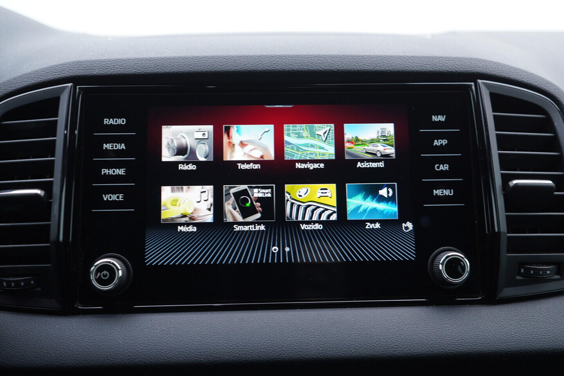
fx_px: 564
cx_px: 282
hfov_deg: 53.1
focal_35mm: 36
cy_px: 188
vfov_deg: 36.9
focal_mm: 24
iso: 200
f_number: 2.8
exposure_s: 1/40
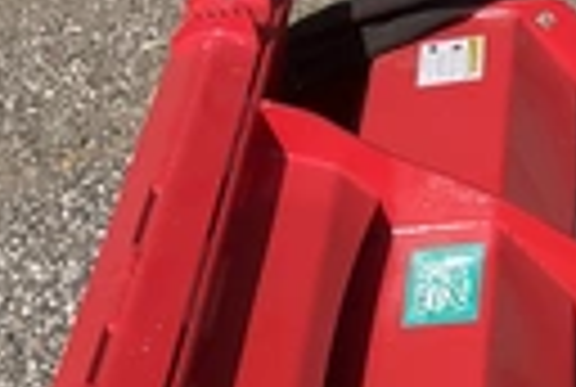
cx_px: 540
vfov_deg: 13.5
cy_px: 630
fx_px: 1508
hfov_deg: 21.1
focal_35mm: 94
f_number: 1.8
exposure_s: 1/1098
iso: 25
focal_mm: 3
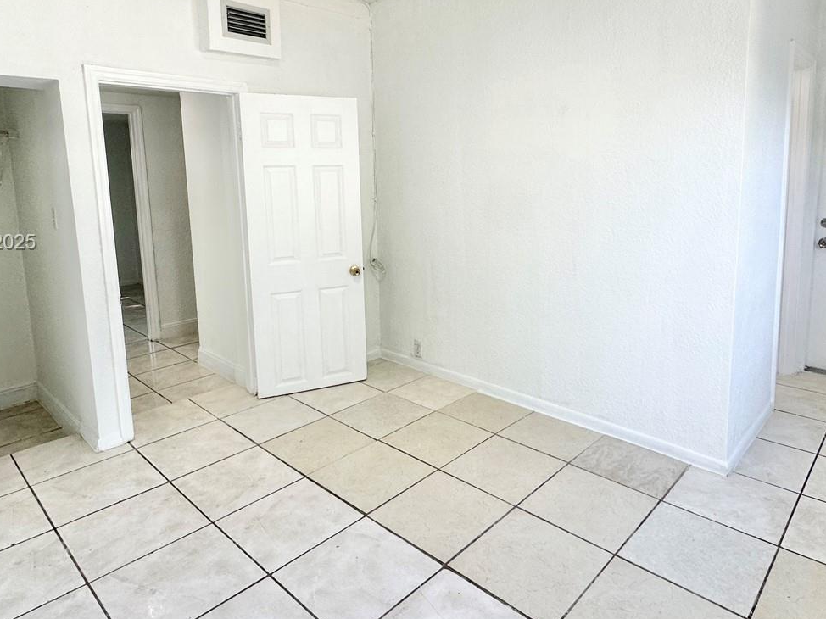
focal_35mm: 23
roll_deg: +0.4
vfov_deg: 58.3
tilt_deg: -7.2
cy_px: 243
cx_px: 450
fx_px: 549
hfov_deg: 73.8
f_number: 2.2
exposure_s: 1/120
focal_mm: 2.22
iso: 80
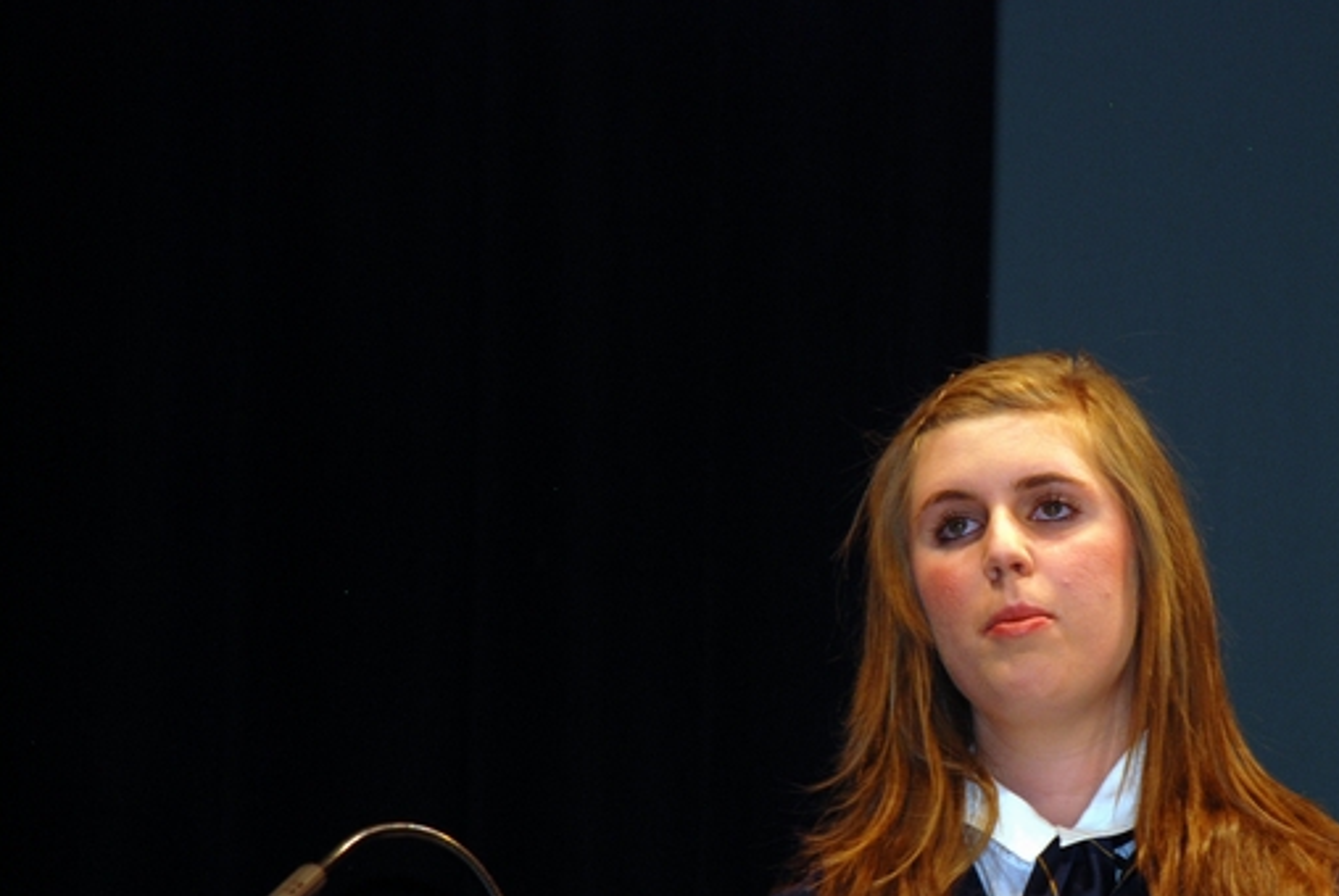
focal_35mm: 299
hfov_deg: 6.9
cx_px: 965
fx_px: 11124
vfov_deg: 4.6
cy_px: 622
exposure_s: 1/60
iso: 250
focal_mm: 135
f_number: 5.6
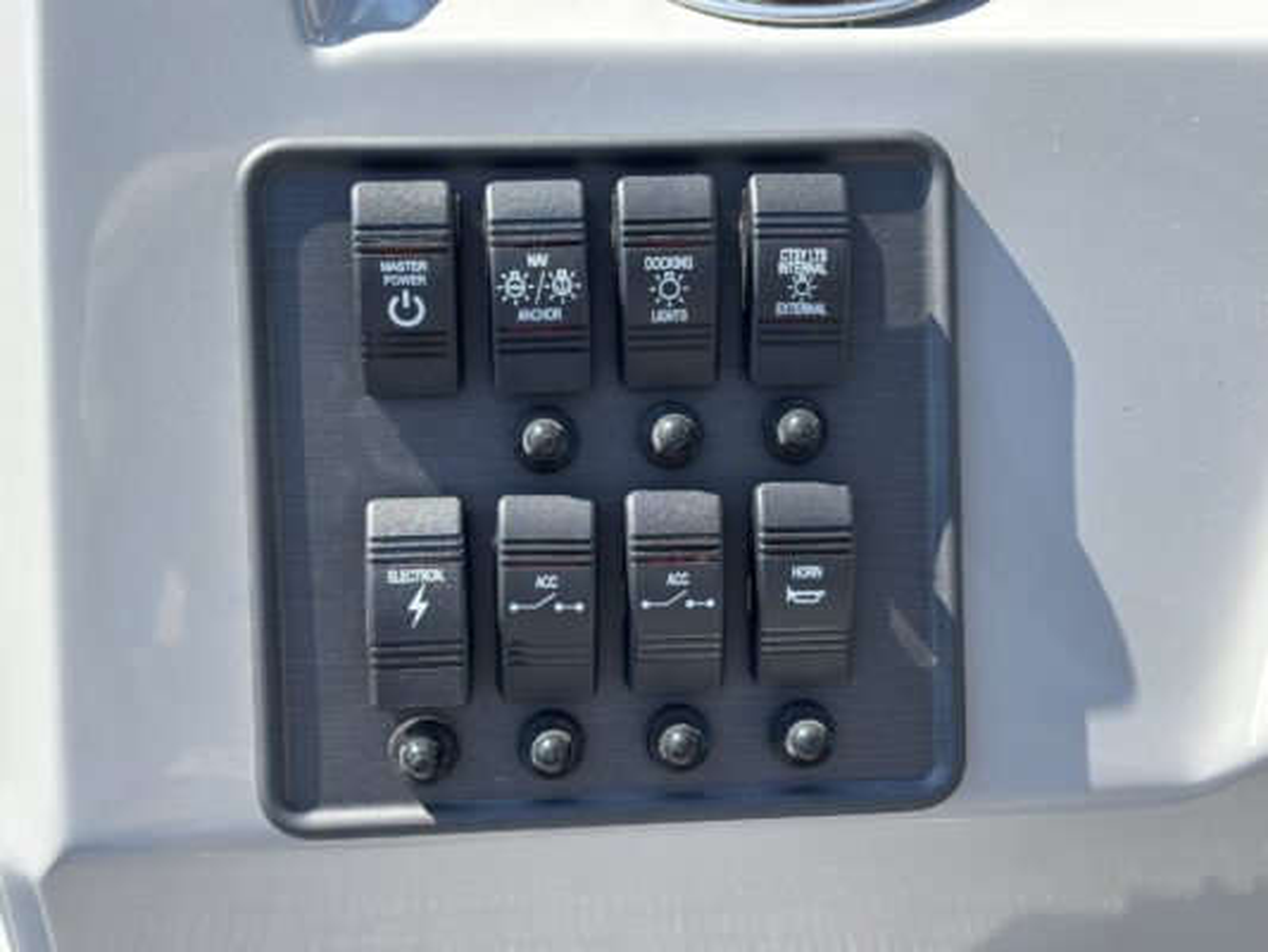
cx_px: 634
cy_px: 476
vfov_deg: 28.0
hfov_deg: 36.8
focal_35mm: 52
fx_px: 1905
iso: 32
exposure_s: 1/742
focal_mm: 5.96
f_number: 1.6
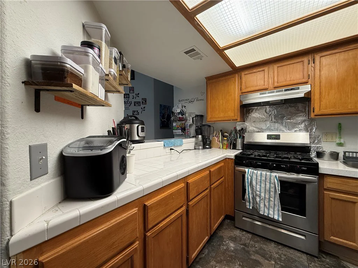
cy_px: 134
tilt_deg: -0.7
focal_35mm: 14
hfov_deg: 102.1
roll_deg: +0.9
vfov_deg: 85.7
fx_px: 145
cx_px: 179
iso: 200
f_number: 2.2
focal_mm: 2.22
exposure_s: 1/120
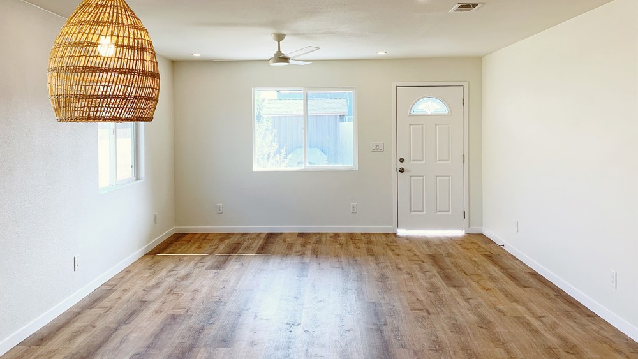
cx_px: 312
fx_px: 491
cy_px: 135
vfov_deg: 39.9
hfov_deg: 66.0
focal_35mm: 29
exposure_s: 1/120
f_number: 1.8
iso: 40
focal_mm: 4.25
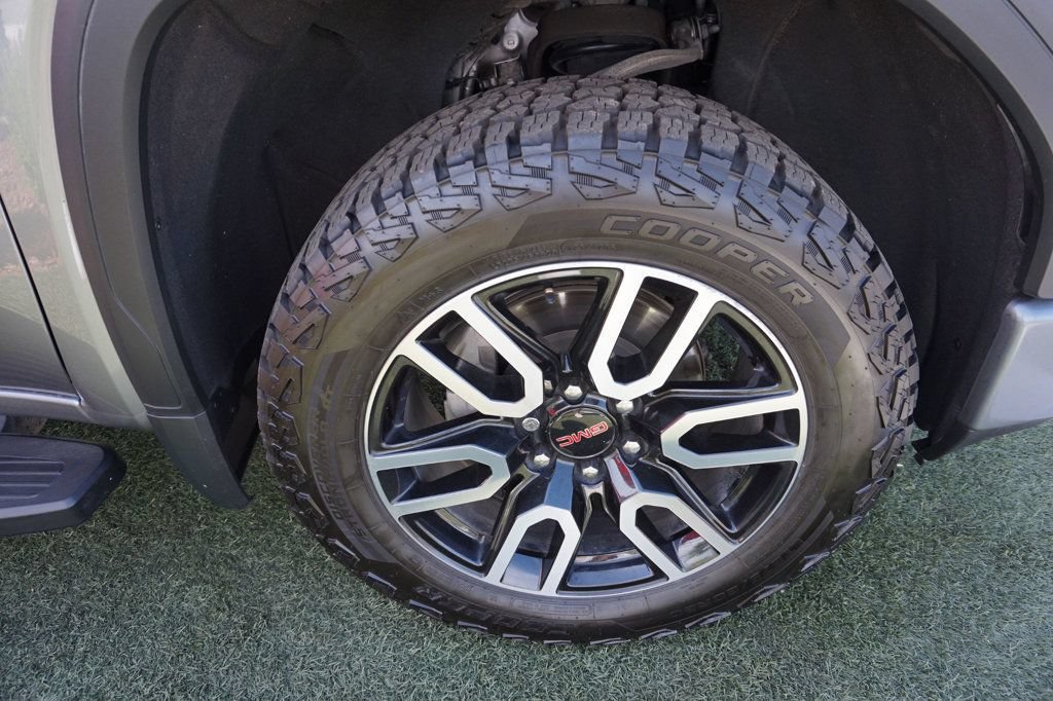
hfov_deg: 73.8
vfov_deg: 53.1
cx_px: 526
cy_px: 350
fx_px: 702
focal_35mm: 24
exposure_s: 1/160
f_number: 4
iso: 160
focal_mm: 16
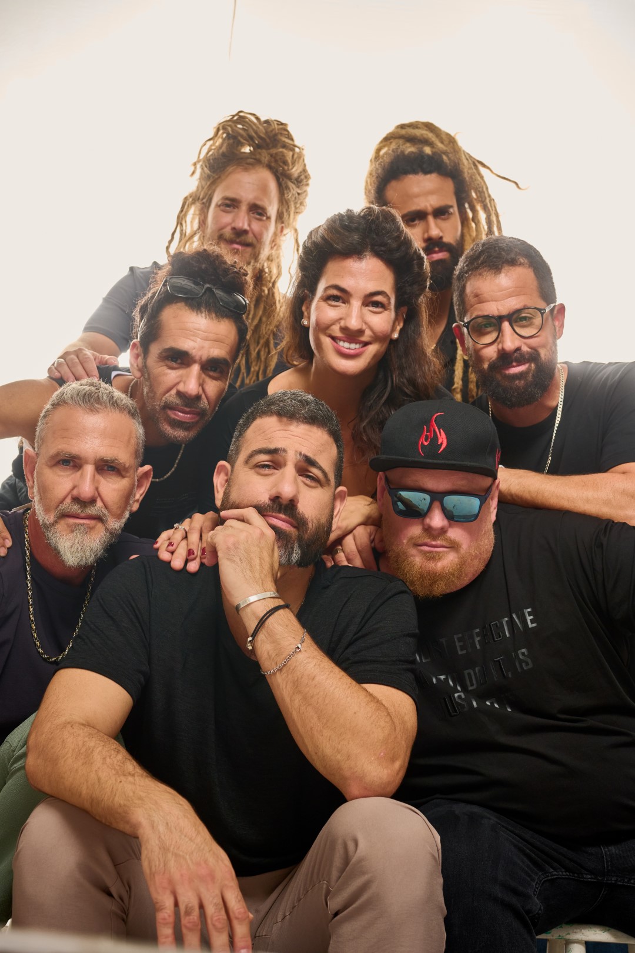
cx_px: 318
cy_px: 476
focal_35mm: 50
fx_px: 1323
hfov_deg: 27.0
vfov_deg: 39.6
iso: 250
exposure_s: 1/160
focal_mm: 50
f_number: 6.3
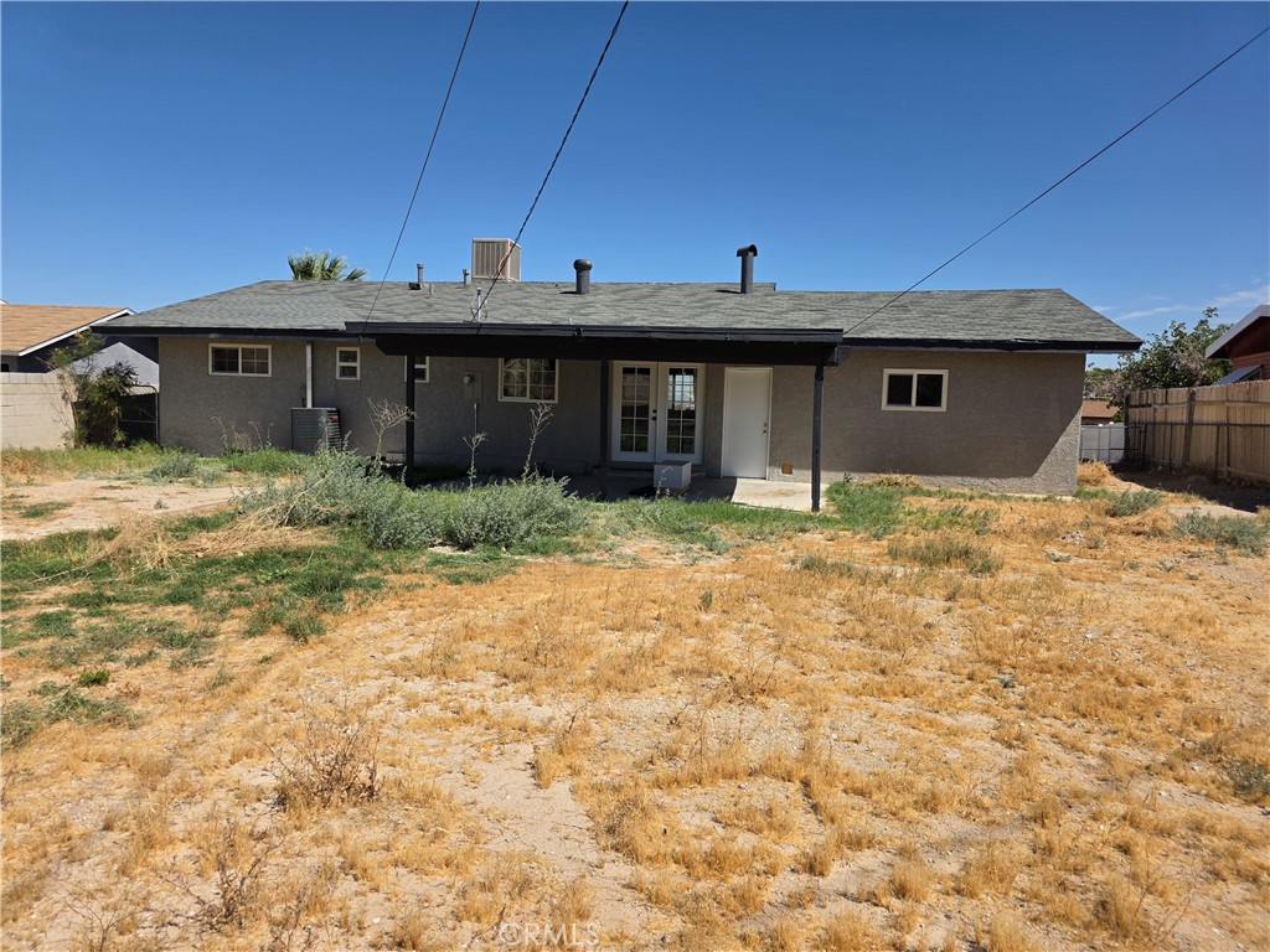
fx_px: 844
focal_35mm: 23
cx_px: 635
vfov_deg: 58.9
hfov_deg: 73.9
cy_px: 476
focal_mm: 6.3
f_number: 1.7
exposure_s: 1/7944
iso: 80
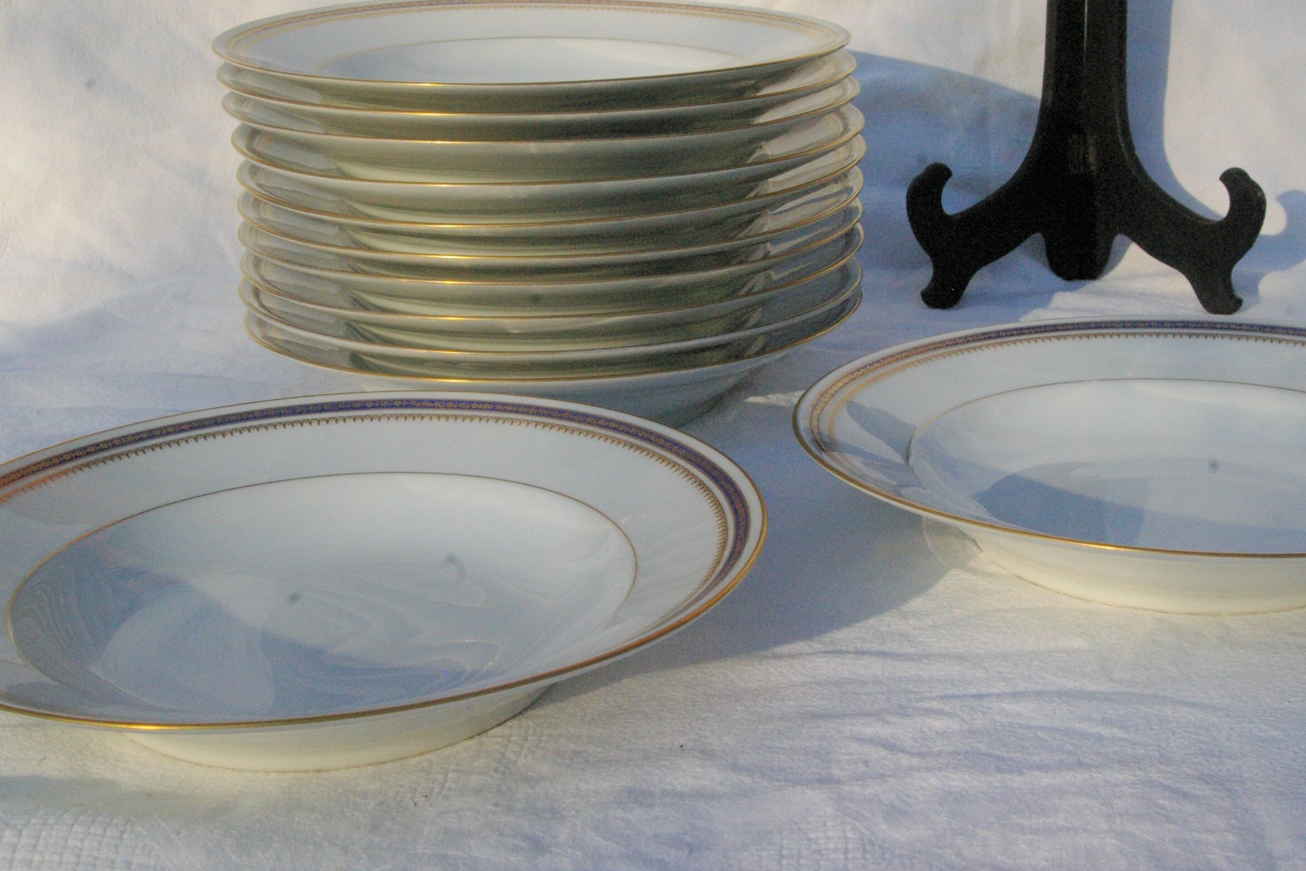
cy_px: 374
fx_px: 1814
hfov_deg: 39.6
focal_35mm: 50
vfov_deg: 27.0
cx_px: 695
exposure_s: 1/1000
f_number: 13
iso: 1600
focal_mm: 26
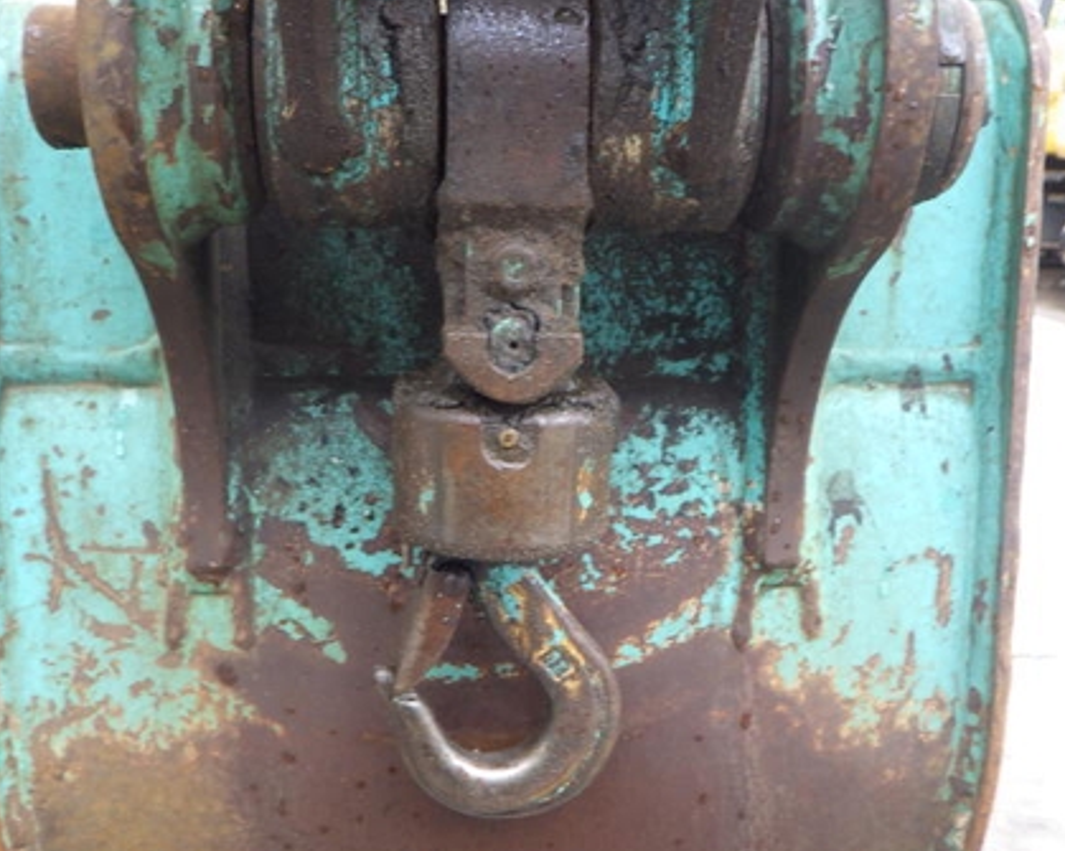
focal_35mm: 38
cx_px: 554
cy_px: 437
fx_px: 1197
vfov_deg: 39.1
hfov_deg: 47.9
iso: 125
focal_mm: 6.1
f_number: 3.8
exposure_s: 1/80
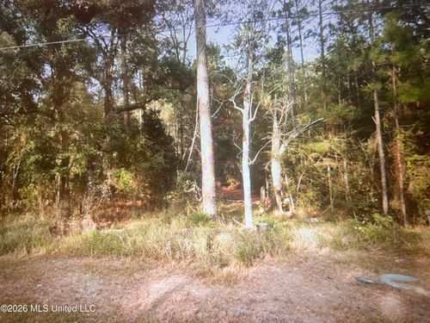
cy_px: 162
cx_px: 215
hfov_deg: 67.3
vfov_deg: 53.1
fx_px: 323
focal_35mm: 26
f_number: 1.5
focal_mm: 5.7
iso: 125
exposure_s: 1/60
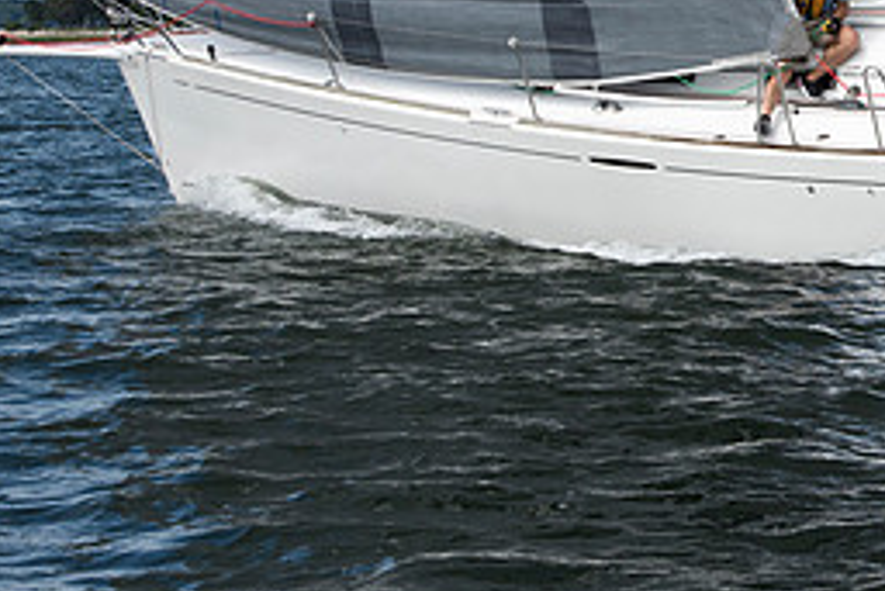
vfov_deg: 8.0
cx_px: 847
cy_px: 9
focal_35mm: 172
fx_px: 4231
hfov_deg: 11.8
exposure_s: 1/1000
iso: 320
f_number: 10
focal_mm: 70
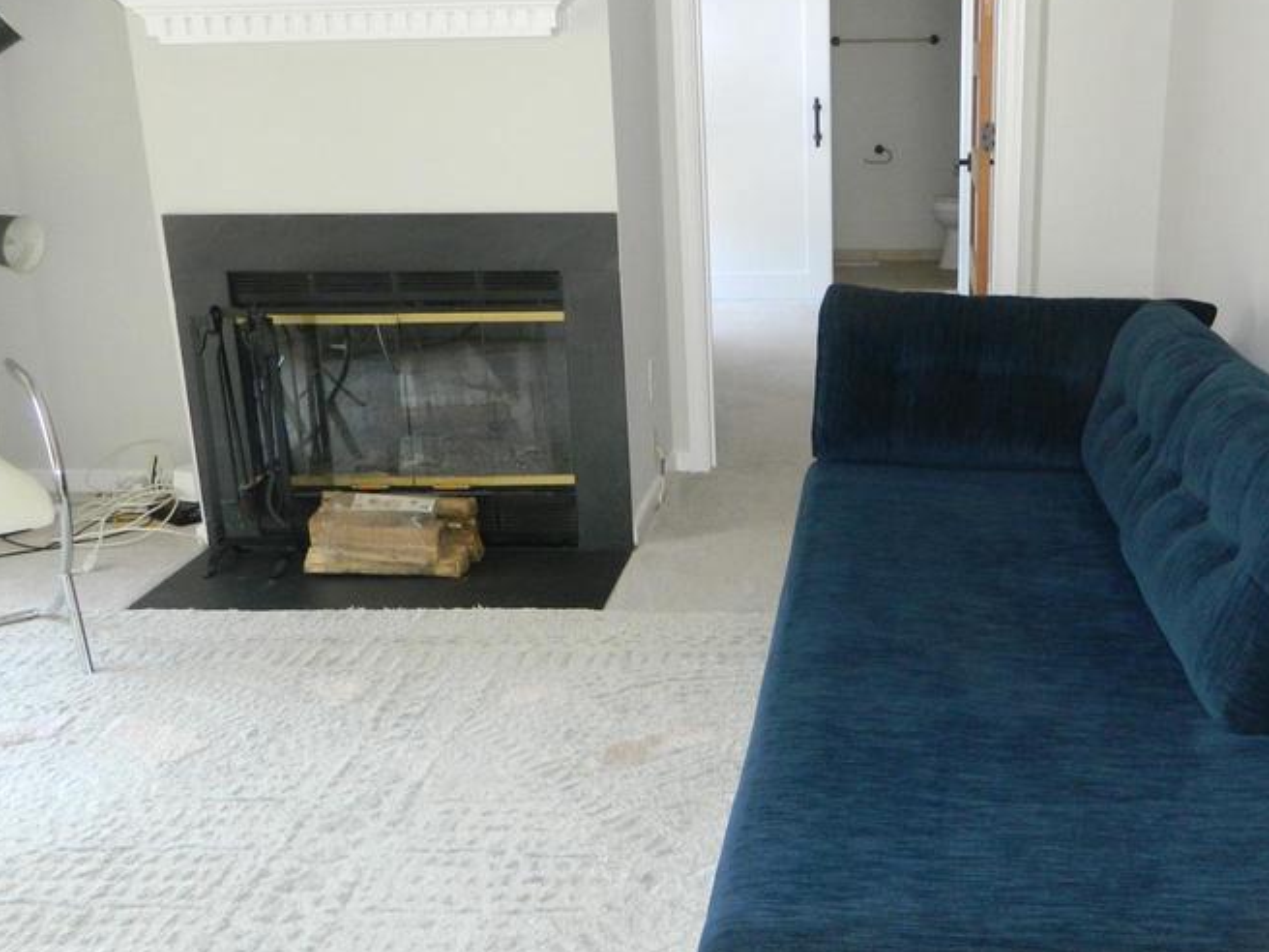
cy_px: 530
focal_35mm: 39
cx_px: 795
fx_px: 1430
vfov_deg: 36.8
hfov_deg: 47.4
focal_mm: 4.5
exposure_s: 1/30
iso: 200
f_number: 3.1
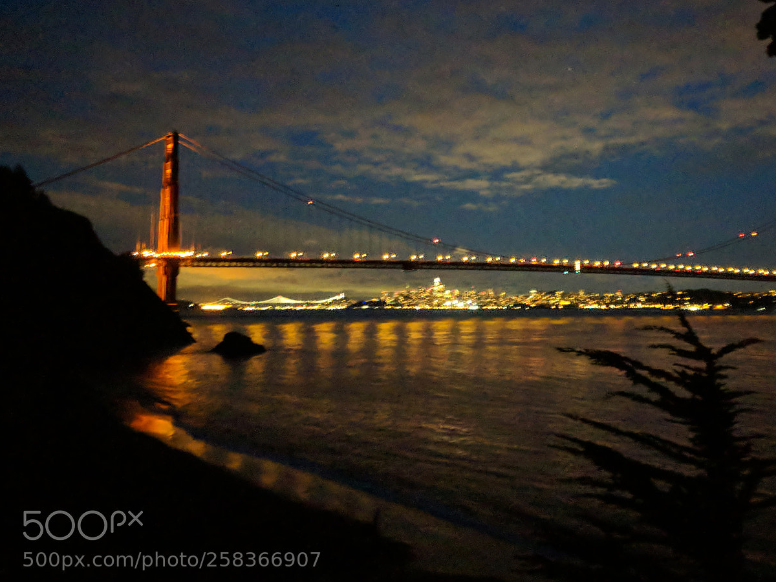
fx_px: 807
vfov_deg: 39.4
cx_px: 500
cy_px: 222
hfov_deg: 50.7
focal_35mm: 36
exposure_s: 1/15
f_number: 1.8
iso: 4766
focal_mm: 4.44
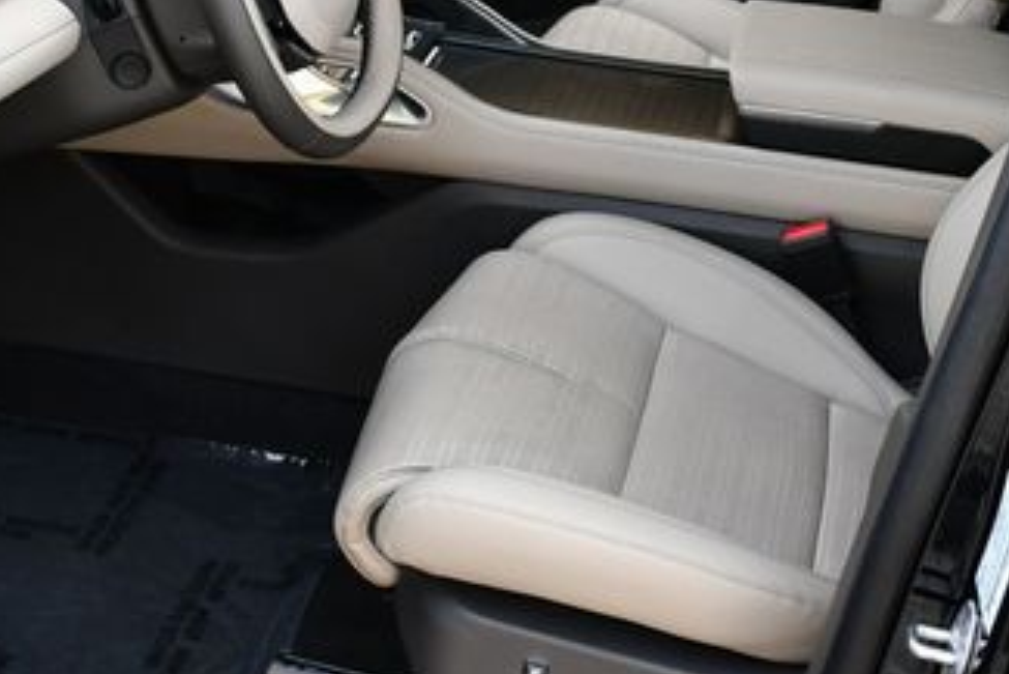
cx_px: 428
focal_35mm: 71
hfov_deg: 28.4
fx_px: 1991
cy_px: 162
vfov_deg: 19.1
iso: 400
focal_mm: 18
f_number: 4.5
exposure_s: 1/250
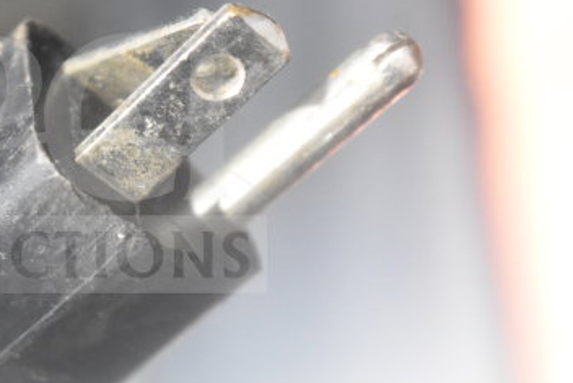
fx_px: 2275
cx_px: 83
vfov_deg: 9.6
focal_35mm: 143
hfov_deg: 14.2
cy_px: 164
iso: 4000
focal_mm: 55
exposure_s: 1/100
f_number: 5.6
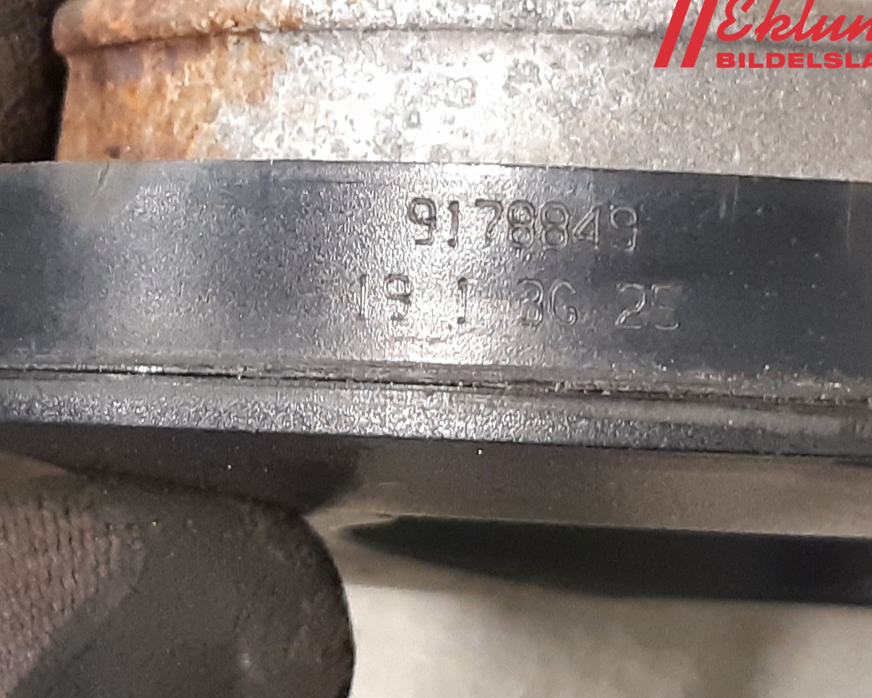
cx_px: 461
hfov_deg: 62.2
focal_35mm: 28
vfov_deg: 51.5
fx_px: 723
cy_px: 349
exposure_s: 1/25
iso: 320
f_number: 1.7
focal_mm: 3.93
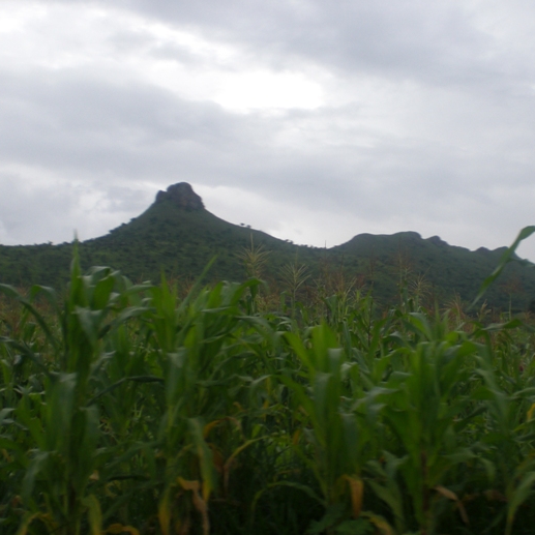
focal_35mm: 52
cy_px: 240
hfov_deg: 32.4
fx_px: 909
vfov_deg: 32.8
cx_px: 367
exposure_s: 1/320
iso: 50
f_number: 3.1
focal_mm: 6.3
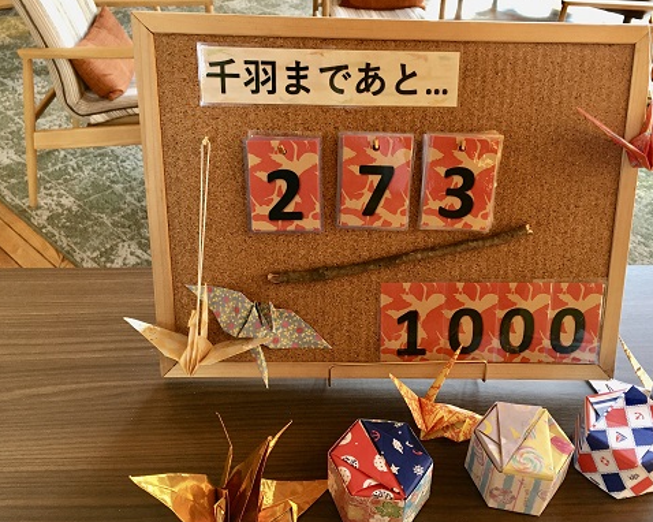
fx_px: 618
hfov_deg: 55.6
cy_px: 267
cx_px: 357
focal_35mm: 32
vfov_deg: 45.8
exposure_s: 1/30
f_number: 2.2
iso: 125
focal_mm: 4.15
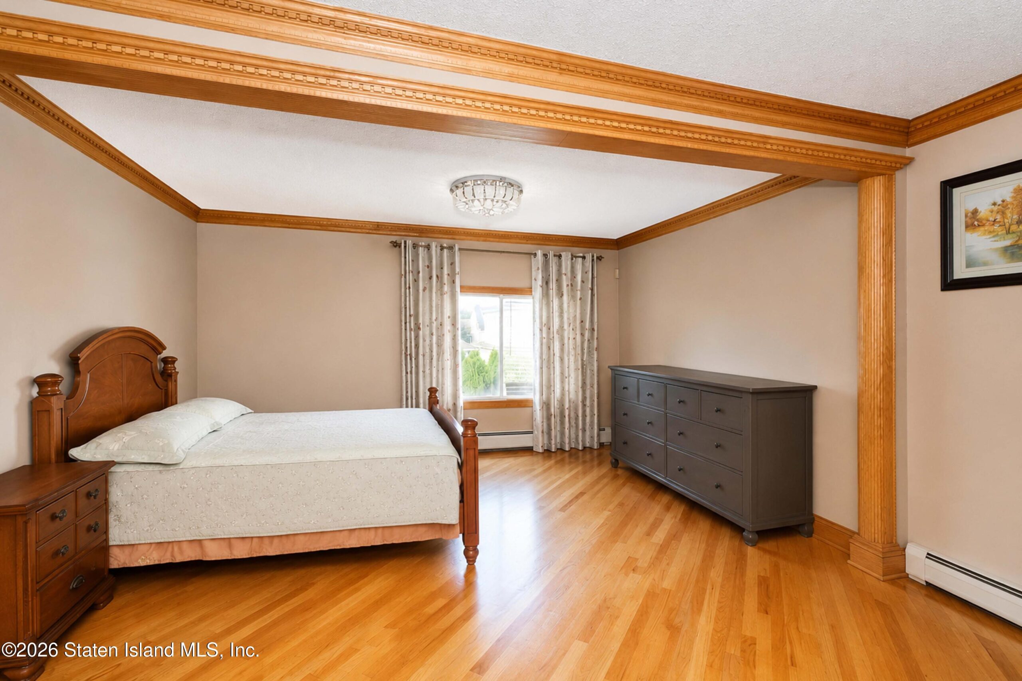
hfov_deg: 100.4
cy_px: 340
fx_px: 426
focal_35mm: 15
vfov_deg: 77.3
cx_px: 511
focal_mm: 10
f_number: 8
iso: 2000
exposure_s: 1/60
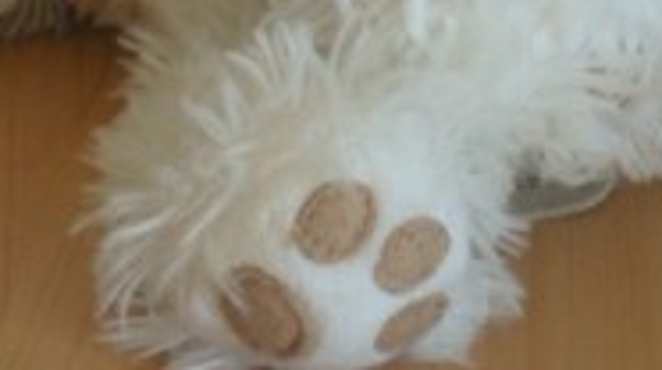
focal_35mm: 116
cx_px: 327
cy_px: -68
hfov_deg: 18.5
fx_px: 2033
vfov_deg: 10.2
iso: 189
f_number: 3.1
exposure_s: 1/57.2
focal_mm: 6.3
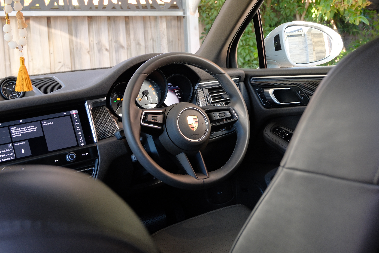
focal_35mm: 44
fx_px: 463
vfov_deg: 30.5
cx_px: 194
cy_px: 118
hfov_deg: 44.5
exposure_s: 1/60
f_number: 5.6
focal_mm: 27.1
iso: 800
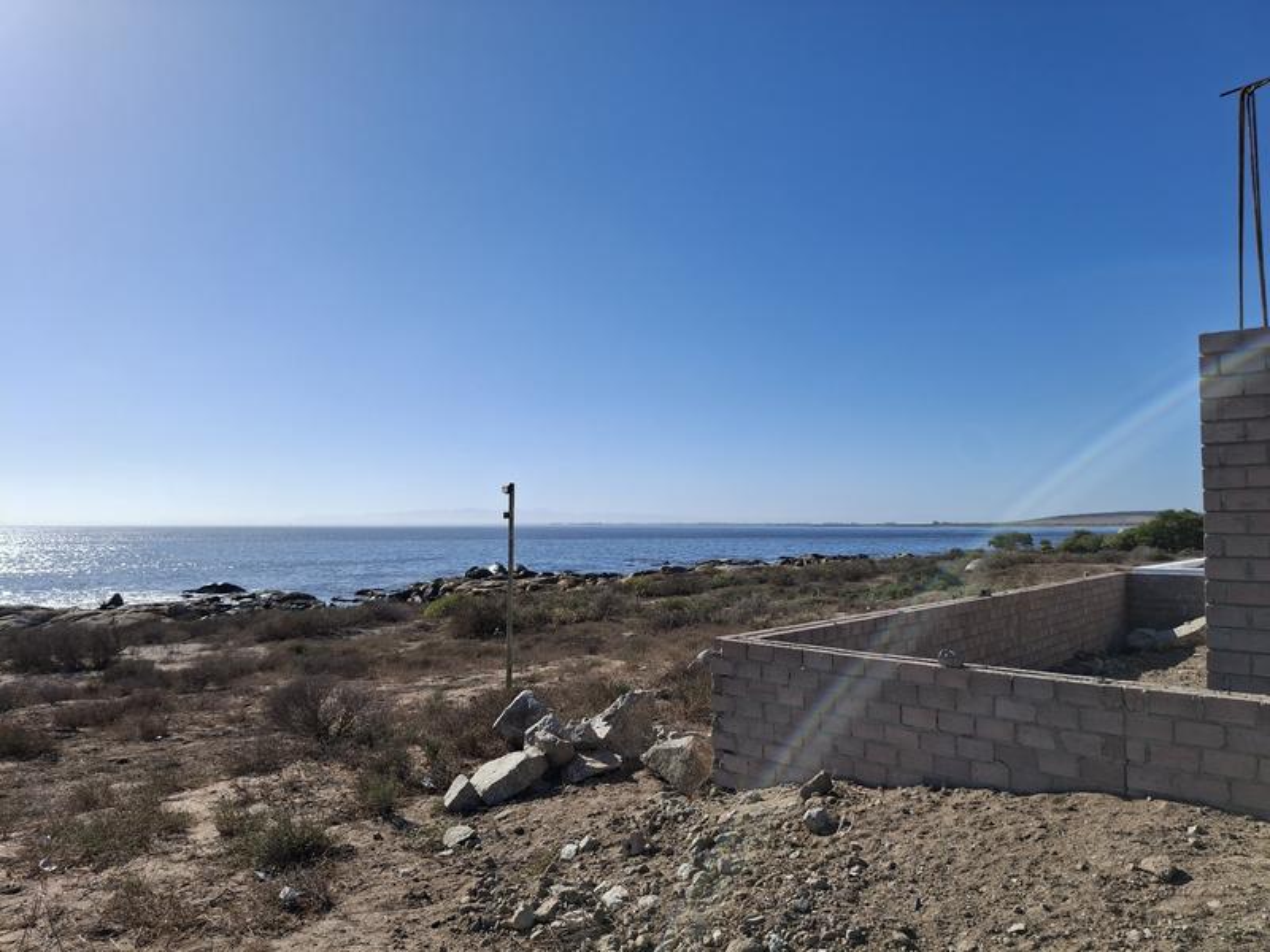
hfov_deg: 69.4
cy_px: 476
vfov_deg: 54.9
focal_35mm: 25
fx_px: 917
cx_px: 635
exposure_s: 1/3021
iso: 32
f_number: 1.8
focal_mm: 4.69
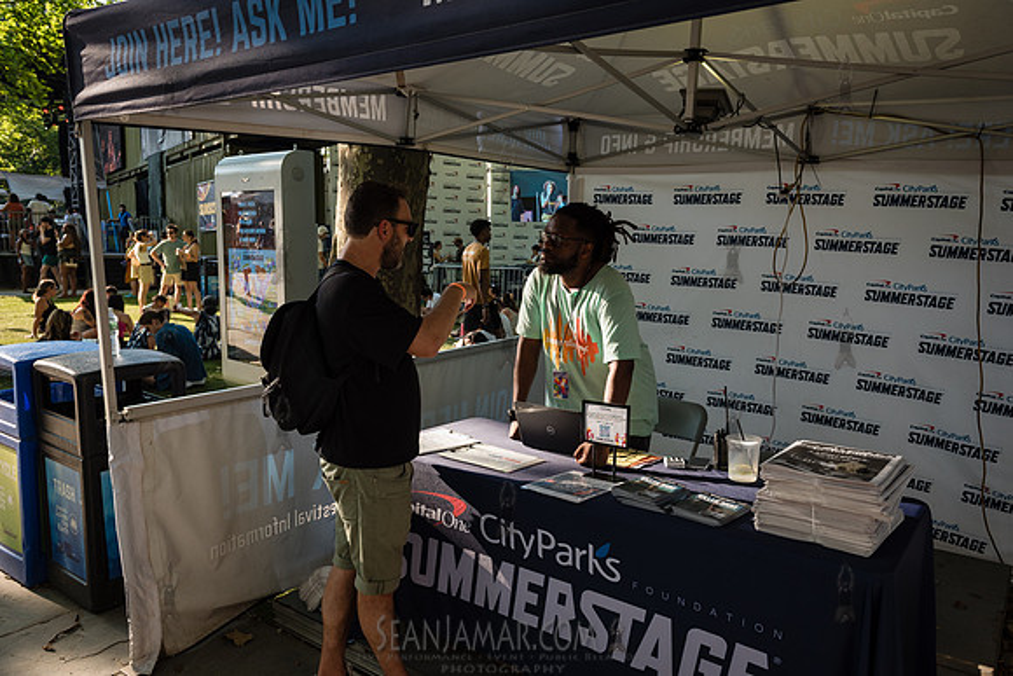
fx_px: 721
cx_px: 506
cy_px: 338
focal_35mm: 26
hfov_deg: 70.2
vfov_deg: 50.2
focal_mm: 24
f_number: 4.5
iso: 400
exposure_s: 1/400
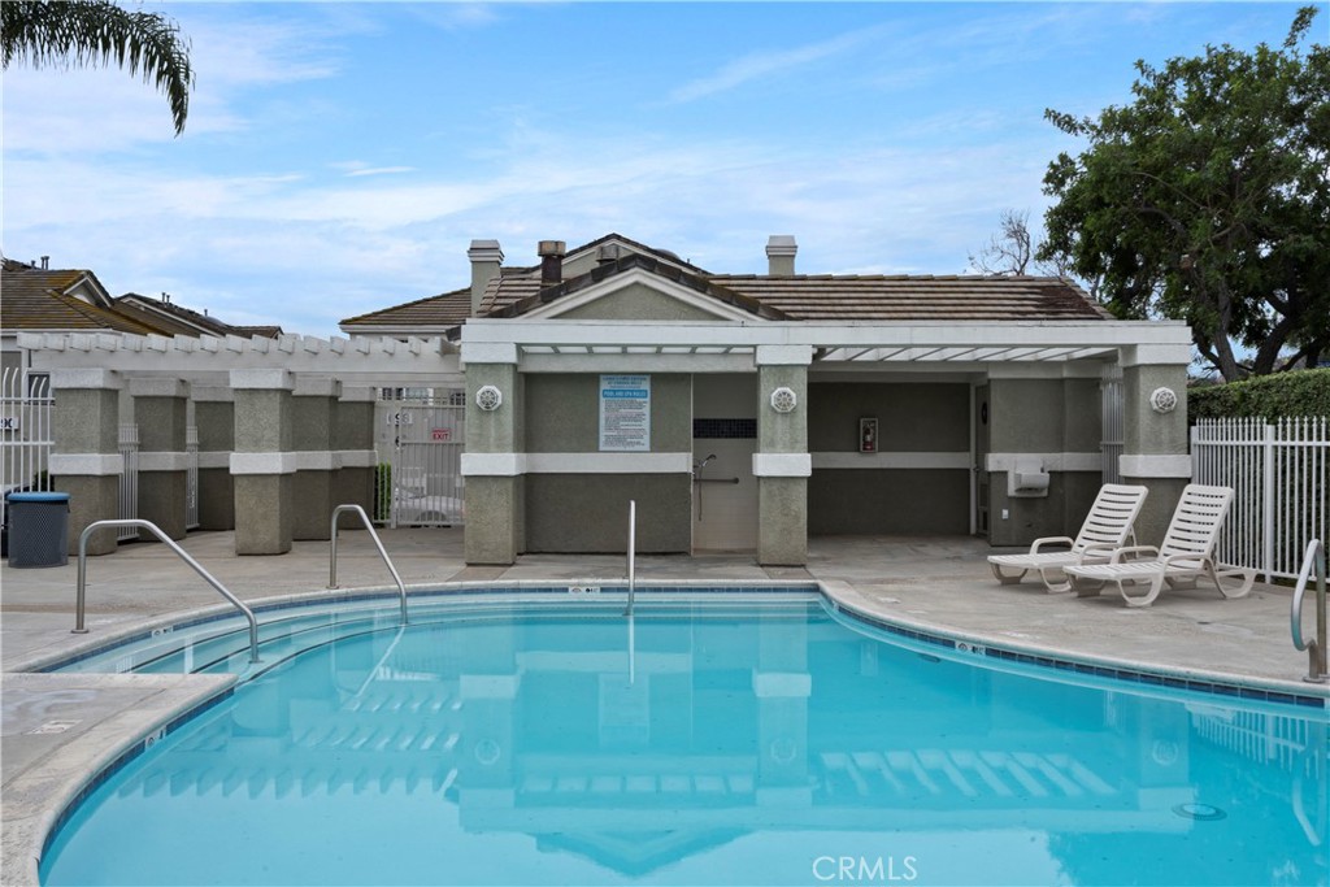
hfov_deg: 54.4
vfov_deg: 37.9
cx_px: 665
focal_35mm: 35
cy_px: 444
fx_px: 1293
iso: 80
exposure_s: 1/6
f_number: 22
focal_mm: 35
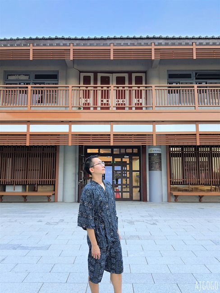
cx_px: 110
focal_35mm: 26
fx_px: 220
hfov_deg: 53.1
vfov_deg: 67.3
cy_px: 146
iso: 50
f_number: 1.7
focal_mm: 4.32
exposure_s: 1/185
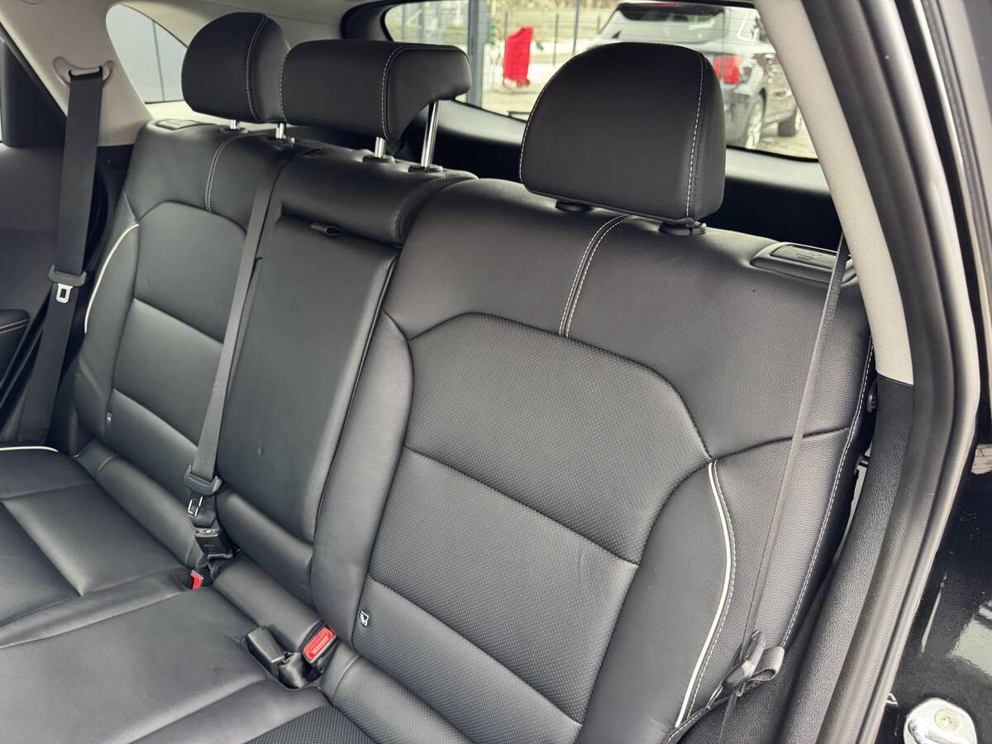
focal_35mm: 24
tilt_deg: -24.5
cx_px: 496
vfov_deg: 56.8
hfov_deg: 71.6
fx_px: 688
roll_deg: -2.7
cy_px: 372
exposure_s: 1/60
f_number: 1.78
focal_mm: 6.76
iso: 400
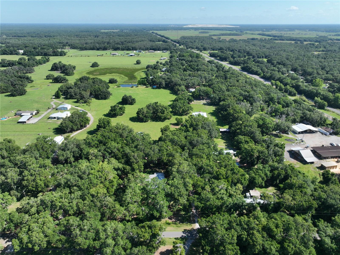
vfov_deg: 56.8
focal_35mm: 24
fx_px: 236
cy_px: 128
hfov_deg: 71.6
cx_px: 170
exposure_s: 1/1600
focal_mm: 12.29
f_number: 2.8
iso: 140
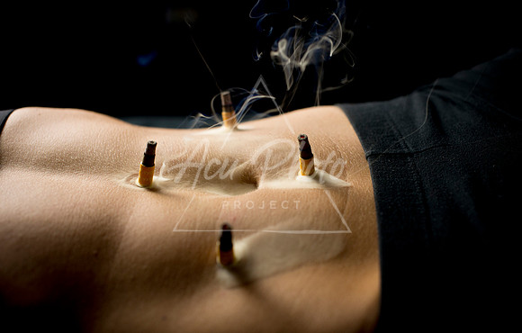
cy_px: 174
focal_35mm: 54
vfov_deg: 24.2
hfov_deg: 37.1
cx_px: 279
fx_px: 777
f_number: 4
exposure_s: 1/320
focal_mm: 50
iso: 800
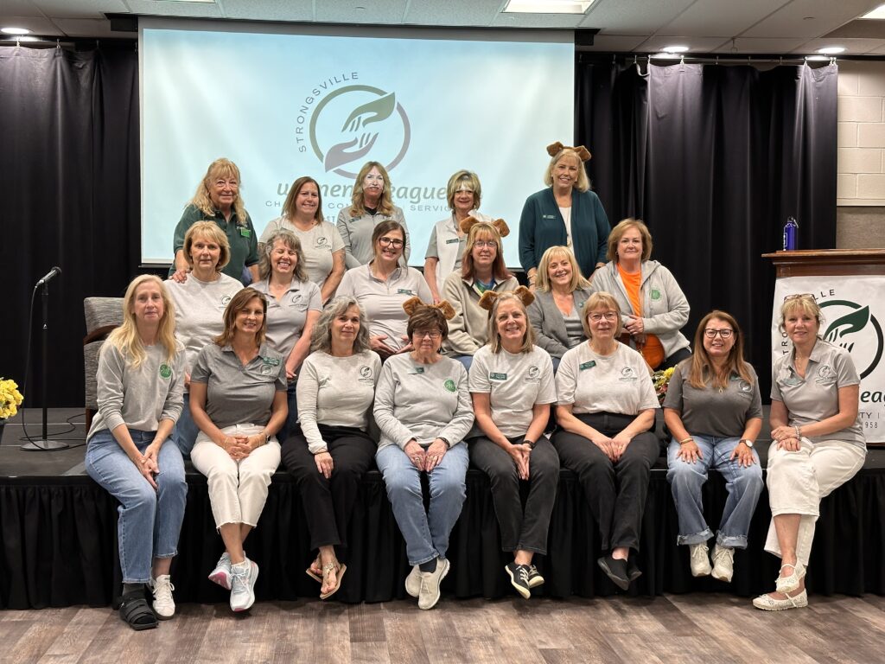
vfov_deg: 30.3
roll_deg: -0.4
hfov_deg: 39.7
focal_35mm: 48
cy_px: 332
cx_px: 442
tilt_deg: -0.7
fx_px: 1227
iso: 80
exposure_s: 1/60
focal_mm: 6.86
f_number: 1.78
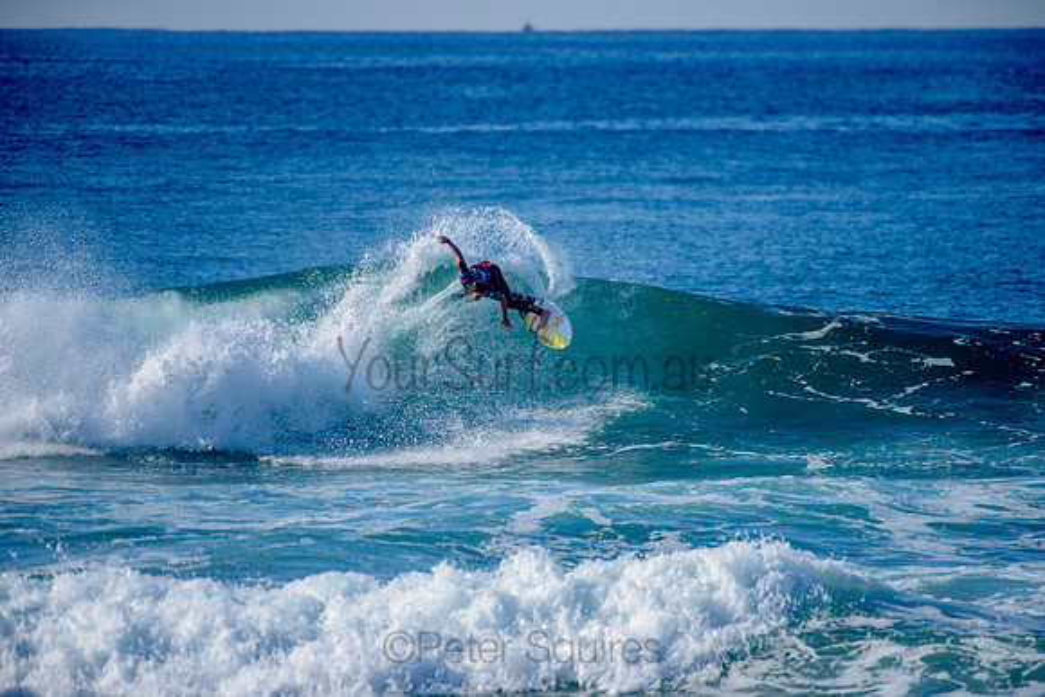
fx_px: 14517
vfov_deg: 2.8
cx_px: 522
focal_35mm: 500
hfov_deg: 4.1
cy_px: 348
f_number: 5.6
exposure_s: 1/1600
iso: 160
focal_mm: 500
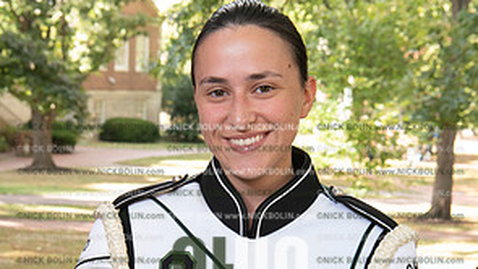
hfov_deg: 26.5
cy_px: 282
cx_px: 240
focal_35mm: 80
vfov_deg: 14.8
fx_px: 1014
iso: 800
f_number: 8
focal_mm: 50
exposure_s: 1/100
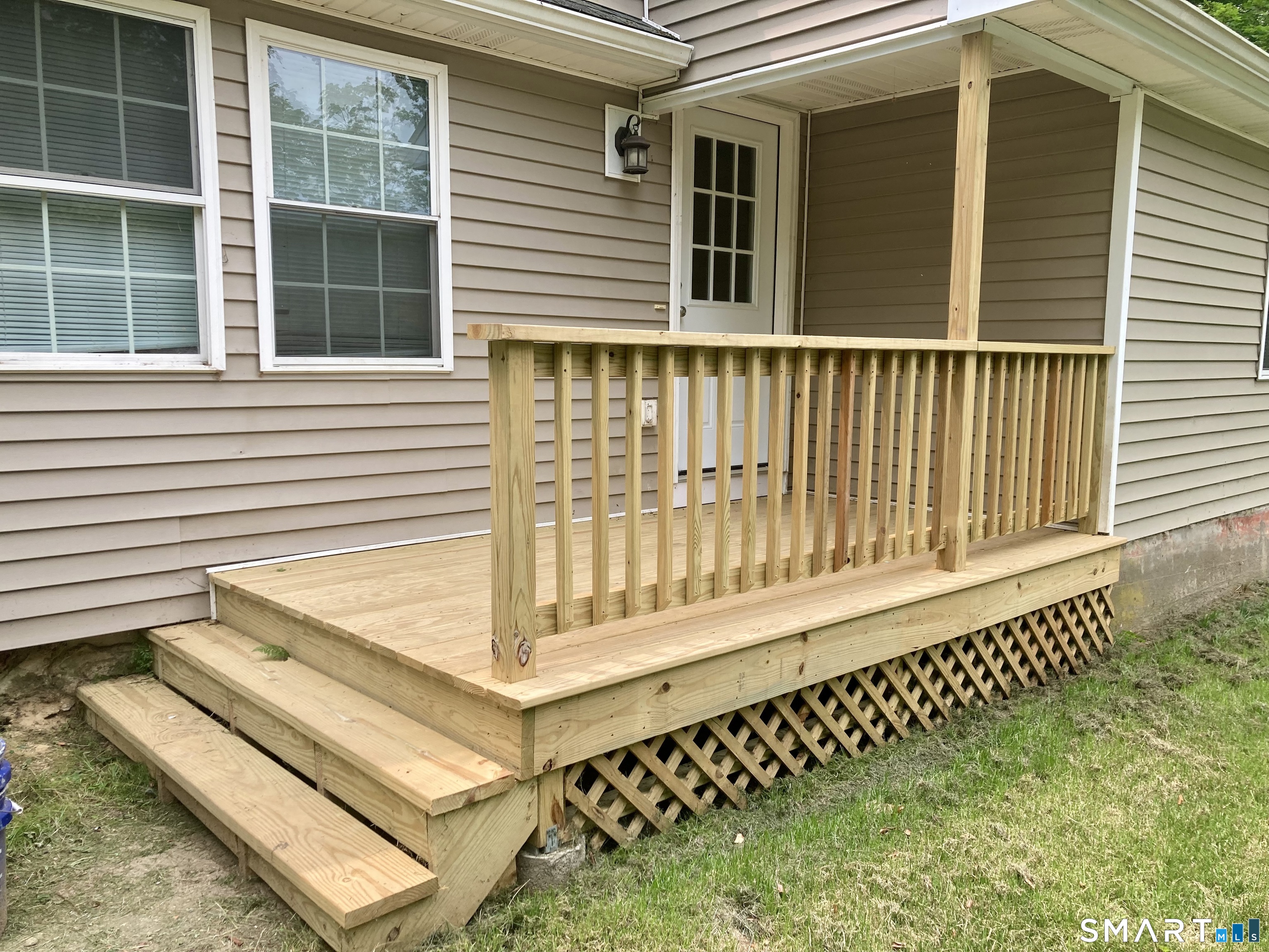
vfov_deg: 49.7
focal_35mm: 28
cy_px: 476
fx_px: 1026
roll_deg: -1.2
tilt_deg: -5.0
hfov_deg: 63.4
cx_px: 634
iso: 20
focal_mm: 3.99
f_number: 1.8
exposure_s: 1/419
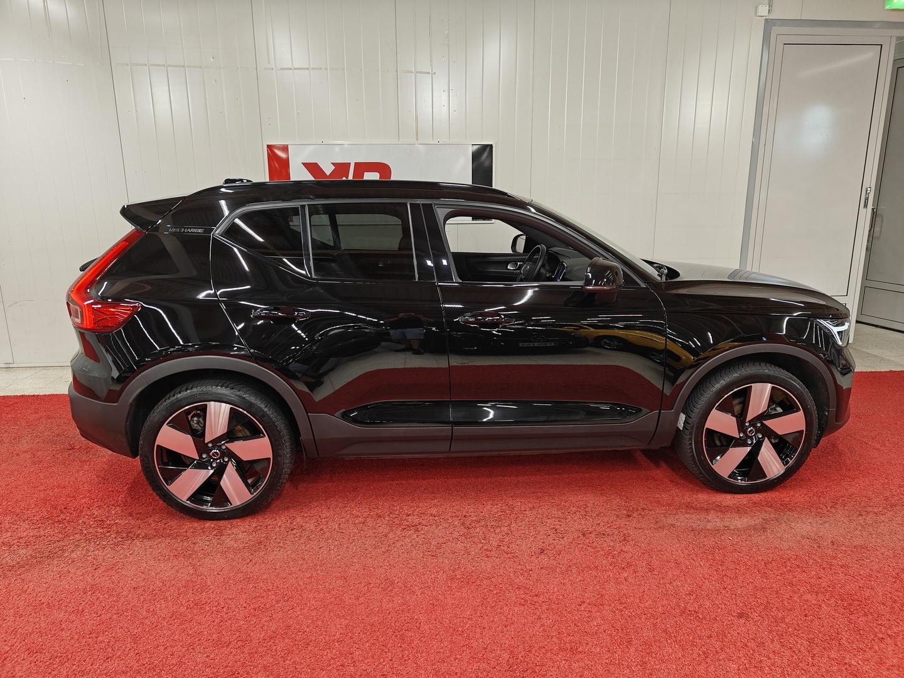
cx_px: 452
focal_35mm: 24
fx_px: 627
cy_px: 339
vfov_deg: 56.8
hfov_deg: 71.6
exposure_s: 1/75
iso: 100
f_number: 1.8
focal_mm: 5.59
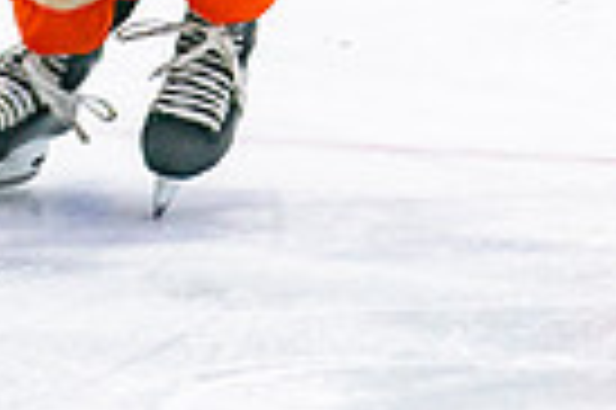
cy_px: -402
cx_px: 403
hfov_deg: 3.0
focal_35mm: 689
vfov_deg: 2.0
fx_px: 11775
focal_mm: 130
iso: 800
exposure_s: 1/640
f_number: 2.8
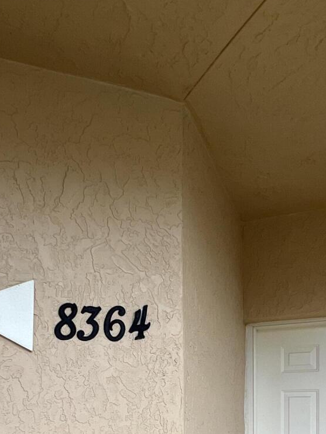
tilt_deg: +0.3
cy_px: 417
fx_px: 440
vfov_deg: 45.8
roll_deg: -1.0
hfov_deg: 39.6
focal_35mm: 35
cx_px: 84
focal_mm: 1.57
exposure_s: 1/288
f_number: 1.8
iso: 32
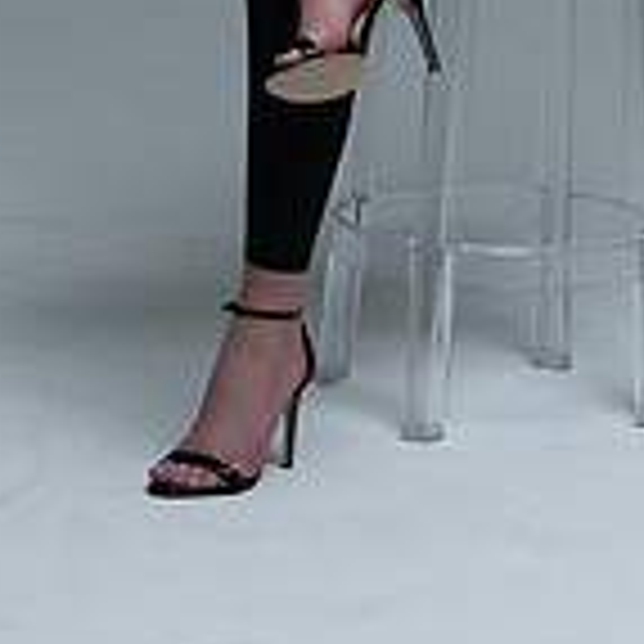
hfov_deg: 8.7
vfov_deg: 8.5
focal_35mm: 200
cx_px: 531
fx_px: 4210
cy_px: -338
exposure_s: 1/160
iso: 320
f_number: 9
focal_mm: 75
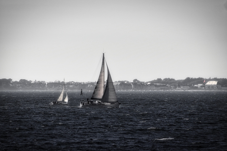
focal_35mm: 409
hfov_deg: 5.0
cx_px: 114
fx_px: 2578
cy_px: 75
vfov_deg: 3.4
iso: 200
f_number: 13
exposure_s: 1/500
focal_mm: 270
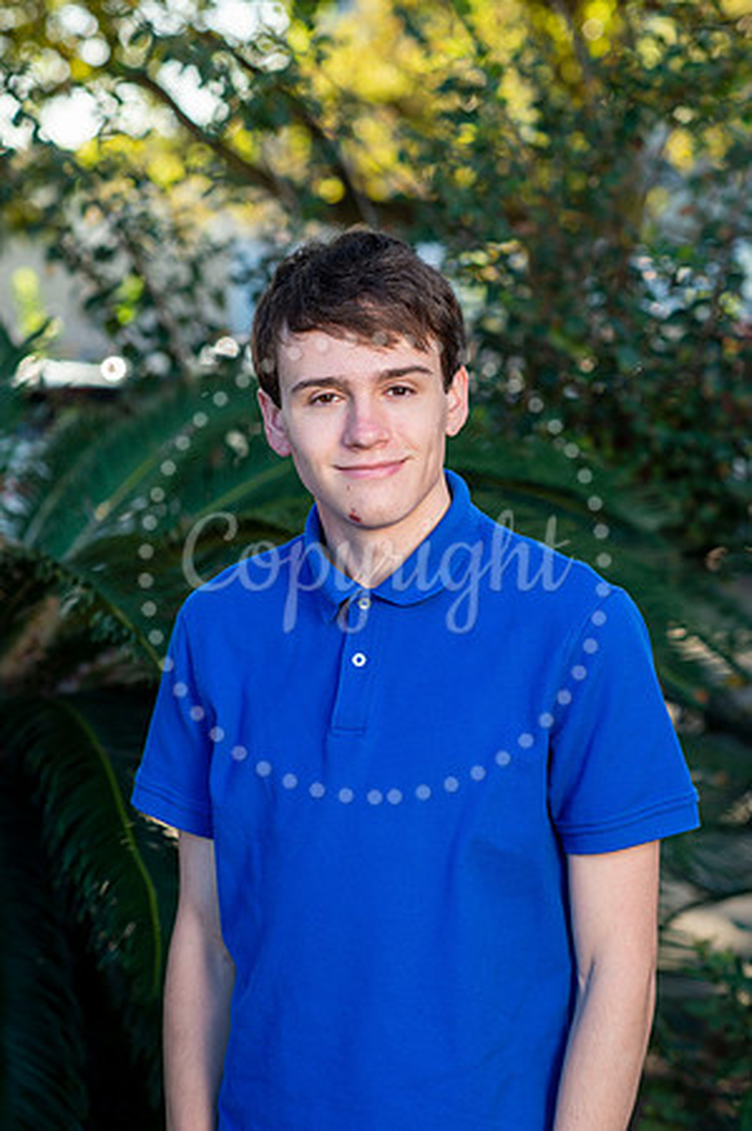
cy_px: 566
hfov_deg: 16.0
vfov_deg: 23.9
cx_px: 376
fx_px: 2669
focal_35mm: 85
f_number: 4
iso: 200
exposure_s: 1/160
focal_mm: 85
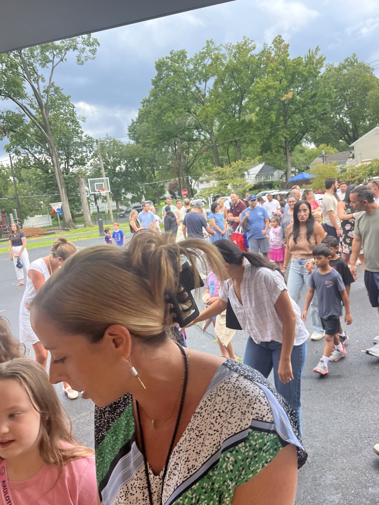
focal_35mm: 28
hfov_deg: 49.7
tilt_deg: -8.7
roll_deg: +7.3
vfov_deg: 63.4
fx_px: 409
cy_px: 261
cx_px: 195
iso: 40
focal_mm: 5.1
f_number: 1.6
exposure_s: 1/120
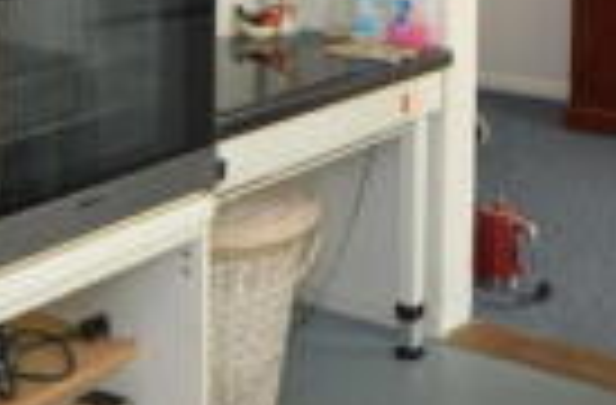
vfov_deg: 17.2
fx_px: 1226
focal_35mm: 72
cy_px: -176
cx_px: 387
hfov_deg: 28.1
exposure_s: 1/60
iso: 360
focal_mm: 10
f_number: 4
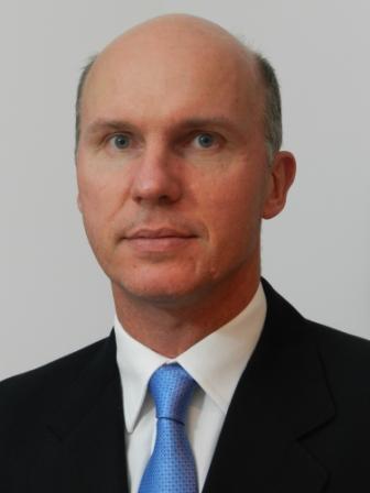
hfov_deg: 12.9
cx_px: 185
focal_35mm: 115
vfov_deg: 17.1
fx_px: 1639
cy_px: 246
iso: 400
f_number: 4.8
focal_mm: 20.5
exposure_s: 1/5
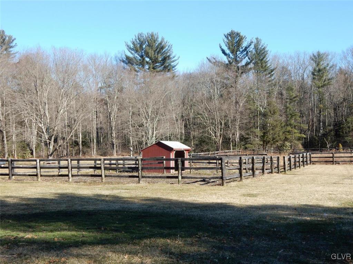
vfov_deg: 33.6
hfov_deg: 43.9
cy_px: 132
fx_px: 438
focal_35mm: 43
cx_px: 176
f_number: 4.2
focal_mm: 7.6
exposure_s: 1/400
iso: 125
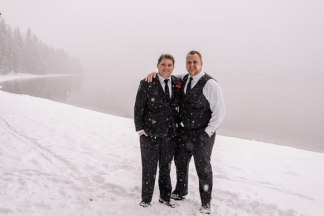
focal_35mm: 36
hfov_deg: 53.0
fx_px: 325
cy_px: 108
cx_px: 162
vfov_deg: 36.8
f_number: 5
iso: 1250
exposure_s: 1/250
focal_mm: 35
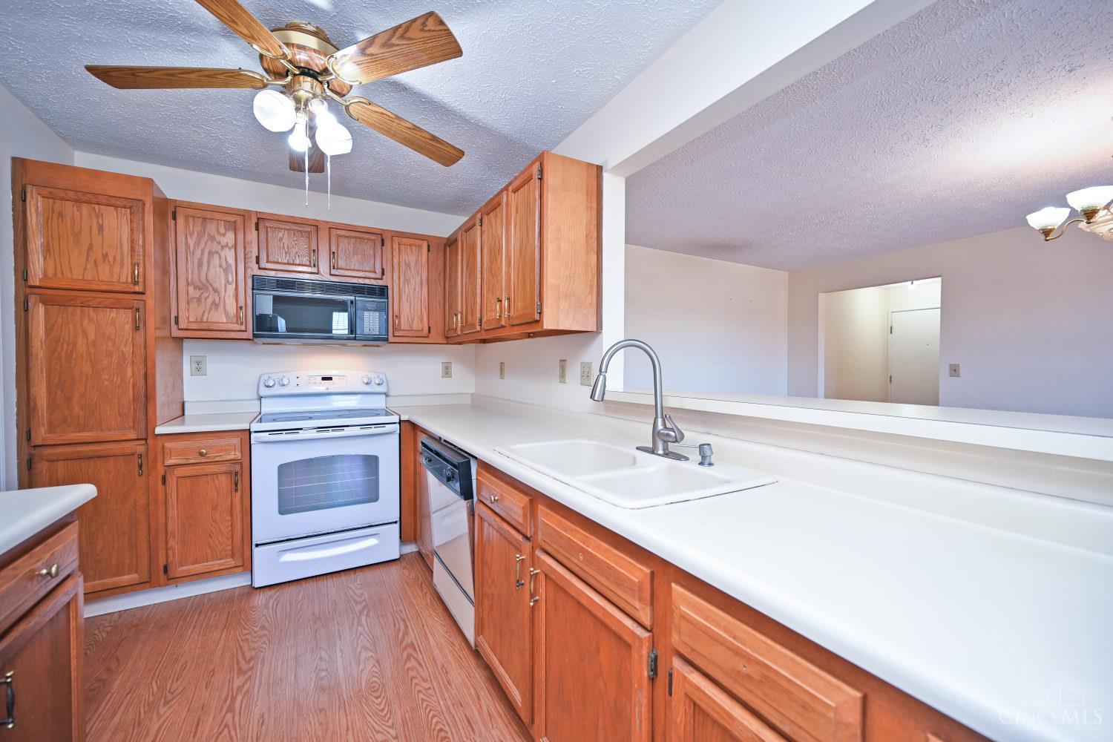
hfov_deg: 104.3
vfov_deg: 81.2
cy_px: 371
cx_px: 556
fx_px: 433
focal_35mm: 14
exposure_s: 1/60
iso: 500
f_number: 4
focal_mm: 14
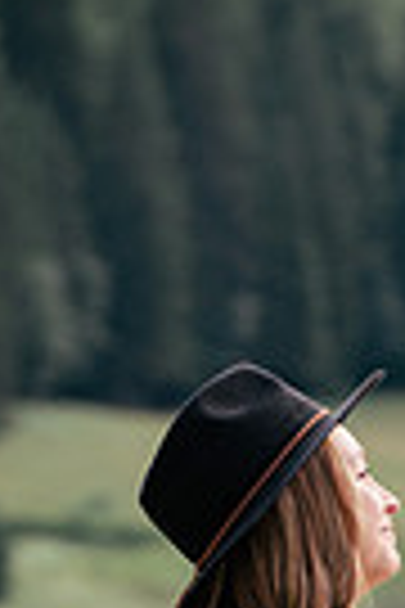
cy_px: 995
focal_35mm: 516
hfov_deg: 2.7
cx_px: 587
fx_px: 8707
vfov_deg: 4.0
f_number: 6.3
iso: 320
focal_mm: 155
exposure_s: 1/200
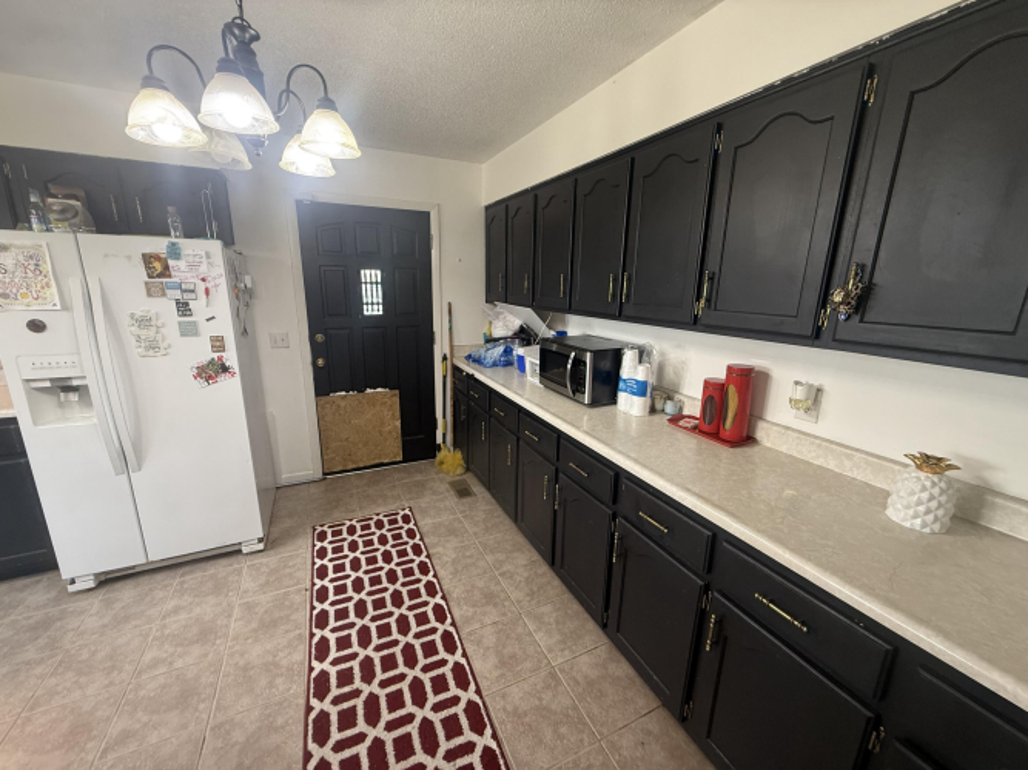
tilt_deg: -13.0
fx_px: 416
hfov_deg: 102.1
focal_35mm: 14
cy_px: 385
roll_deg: -0.5
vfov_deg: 85.7
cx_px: 514
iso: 250
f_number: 2.2
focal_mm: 2.22
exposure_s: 1/60
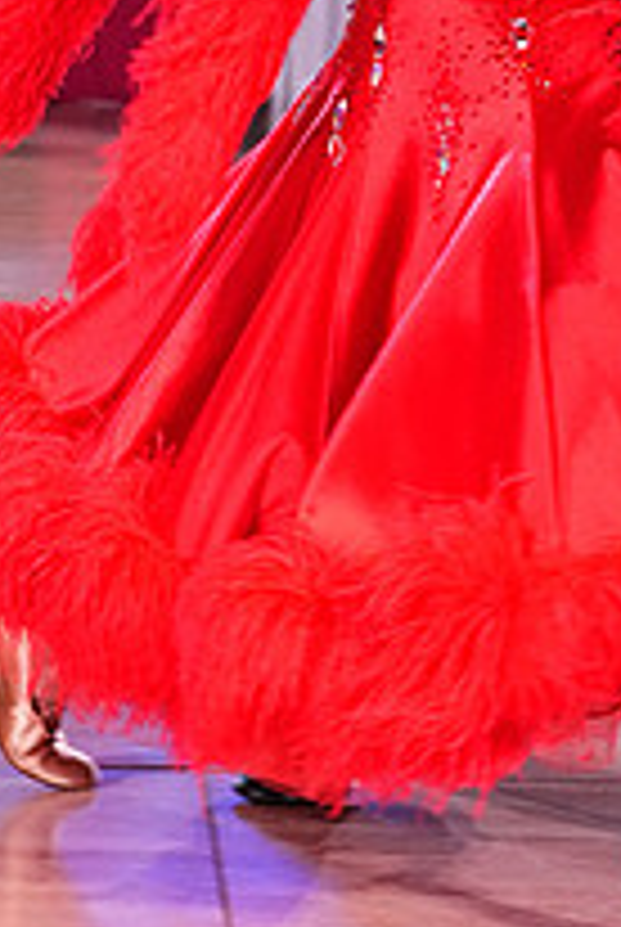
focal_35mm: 250
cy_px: -171
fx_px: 6447
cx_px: 542
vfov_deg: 8.1
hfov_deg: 5.5
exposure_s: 1/200
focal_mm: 89
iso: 4000
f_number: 6.3
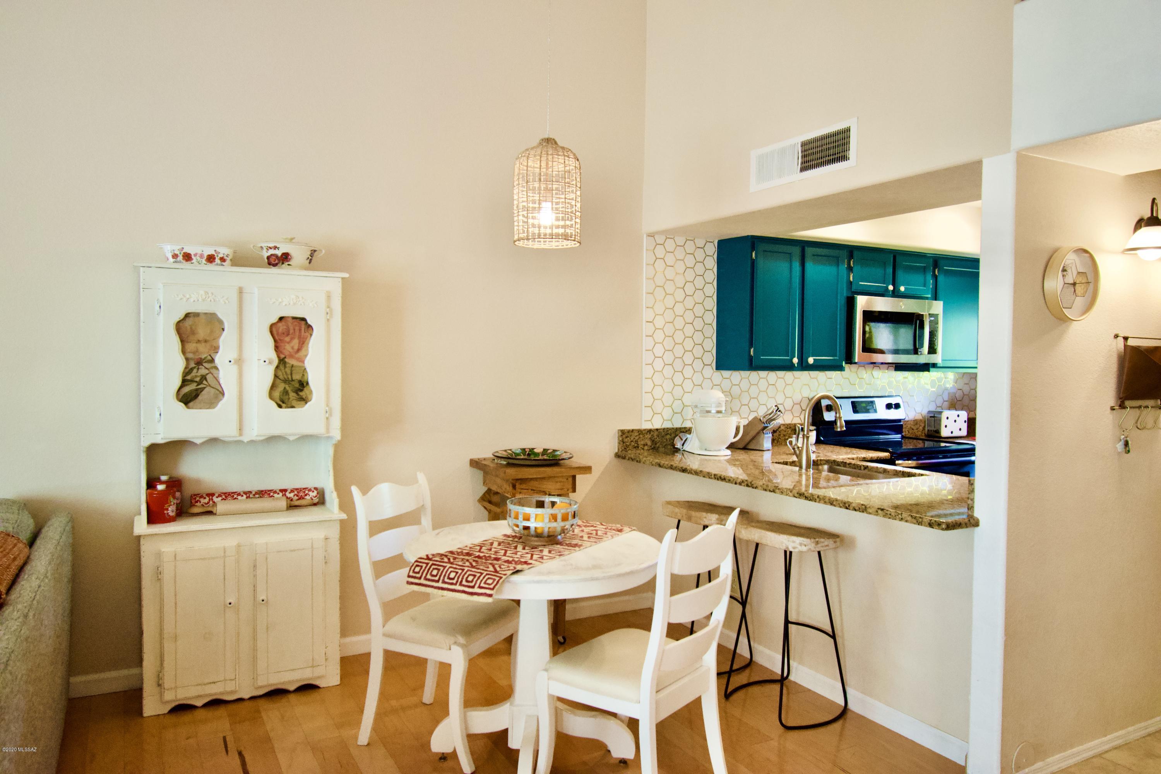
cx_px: 580
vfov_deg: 50.4
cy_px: 387
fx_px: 822
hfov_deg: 70.4
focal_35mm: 26
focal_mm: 17
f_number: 5.3
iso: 1250
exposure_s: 1/60
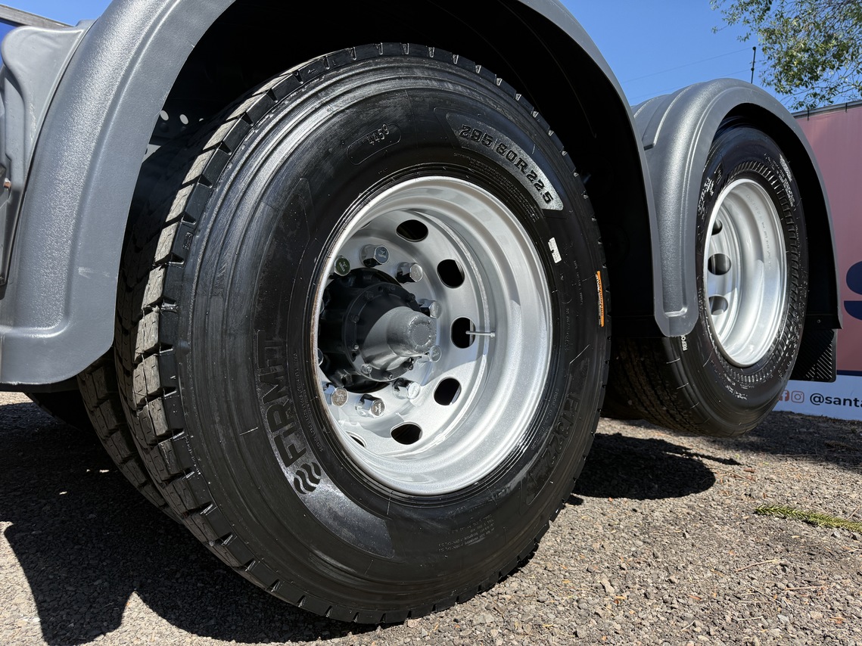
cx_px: 431
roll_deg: -3.3
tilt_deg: -0.8
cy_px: 323
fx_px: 598
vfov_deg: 56.8
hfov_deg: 71.6
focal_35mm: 24
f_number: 1.78
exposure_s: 1/2525
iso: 100
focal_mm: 6.76
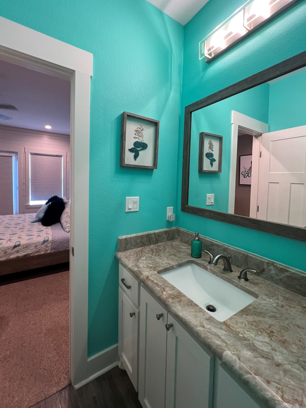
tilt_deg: -1.9
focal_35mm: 14
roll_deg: -0.1
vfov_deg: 101.9
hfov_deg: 85.7
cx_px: 151
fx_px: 165
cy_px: 189
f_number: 1.8
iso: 200
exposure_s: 1/60
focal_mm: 1.57
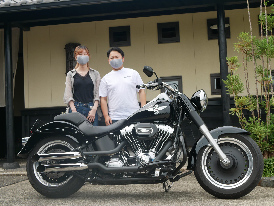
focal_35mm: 50
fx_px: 396
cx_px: 137
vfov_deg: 29.1
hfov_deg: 38.2
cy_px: 103
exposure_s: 1/500
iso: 200
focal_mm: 25
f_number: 5
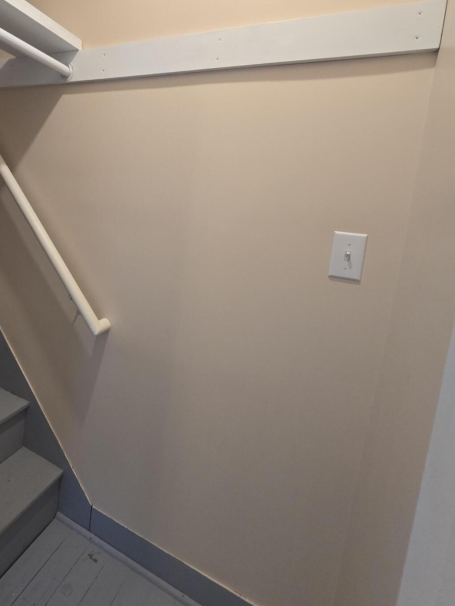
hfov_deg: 65.3
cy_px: 239
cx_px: 124
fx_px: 333
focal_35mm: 19
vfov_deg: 83.5
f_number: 2.2
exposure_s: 1/60
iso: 200
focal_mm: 2.2
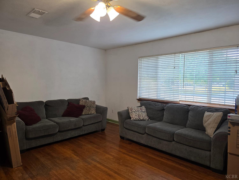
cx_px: 120
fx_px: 159
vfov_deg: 58.9
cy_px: 90
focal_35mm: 23
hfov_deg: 73.9
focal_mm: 6.3
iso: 200
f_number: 1.7
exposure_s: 1/120
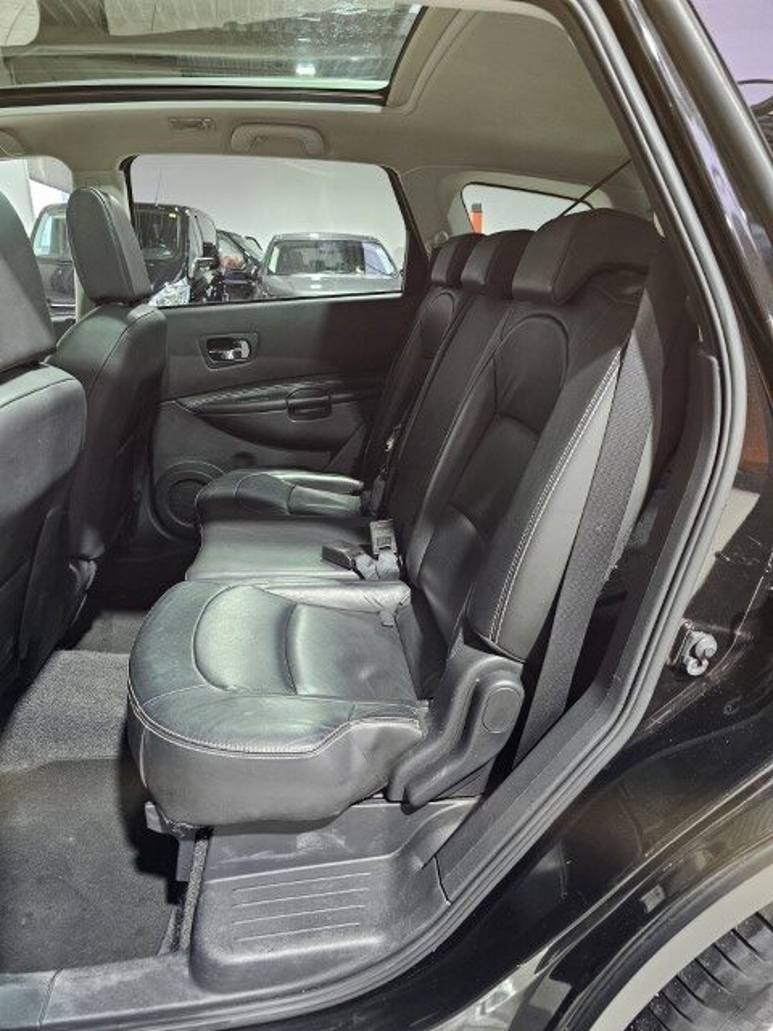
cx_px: 386
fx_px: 685
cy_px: 516
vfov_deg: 73.9
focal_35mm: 23
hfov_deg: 58.9
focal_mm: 6.3
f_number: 1.7
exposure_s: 1/33
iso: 640
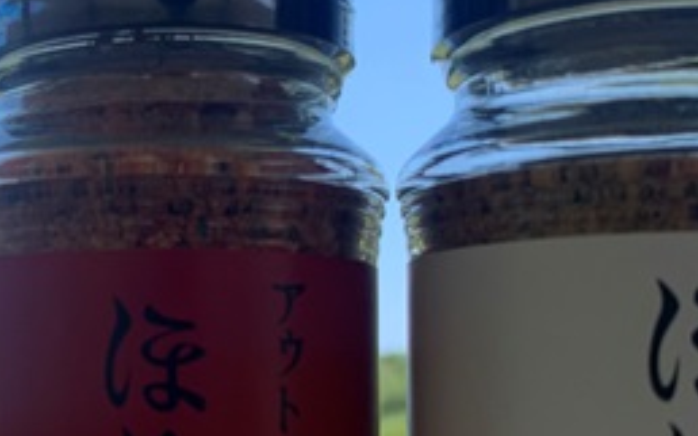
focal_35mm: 77
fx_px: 1464
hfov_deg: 25.7
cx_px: 32
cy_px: 374
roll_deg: -0.2
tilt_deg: +1.8
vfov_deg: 16.7
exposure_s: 1/903
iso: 25
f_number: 1.8
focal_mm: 4.25
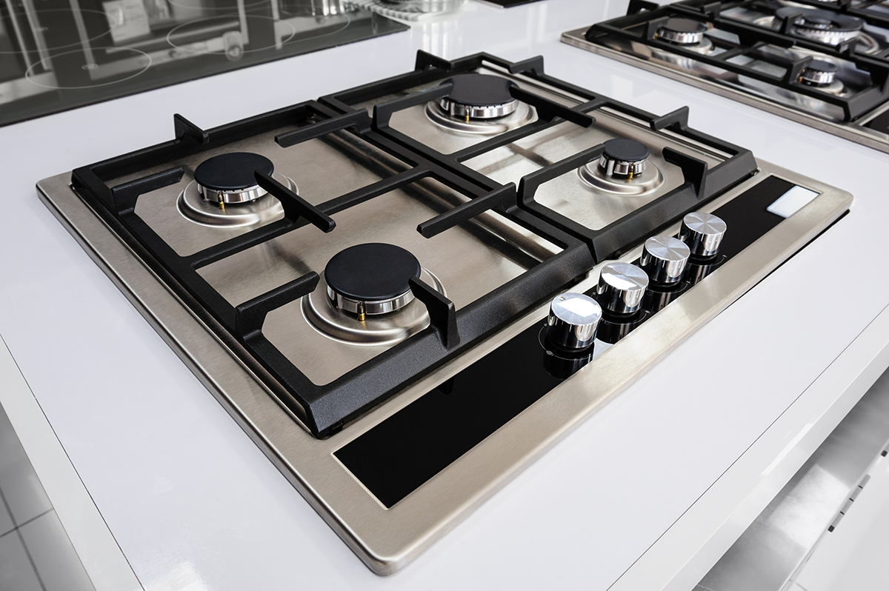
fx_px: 716
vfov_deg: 44.9
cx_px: 444
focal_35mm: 29
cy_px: 296
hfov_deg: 63.7
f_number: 11
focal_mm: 29
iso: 200
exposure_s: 1/8
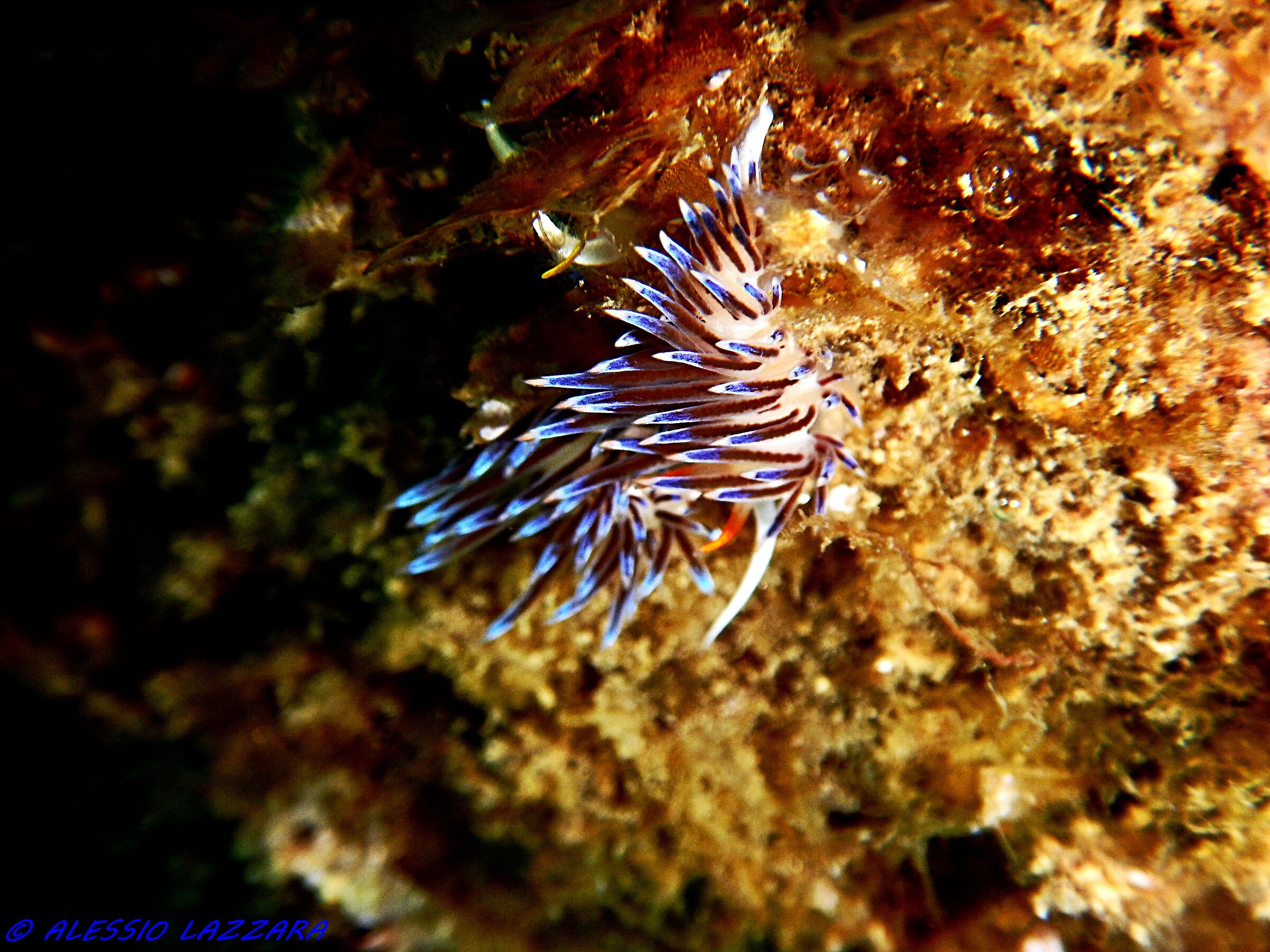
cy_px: 476
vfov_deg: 30.3
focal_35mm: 48
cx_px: 635
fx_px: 1761
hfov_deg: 39.7
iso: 125
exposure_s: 1/40
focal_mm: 8.5
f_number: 8.6
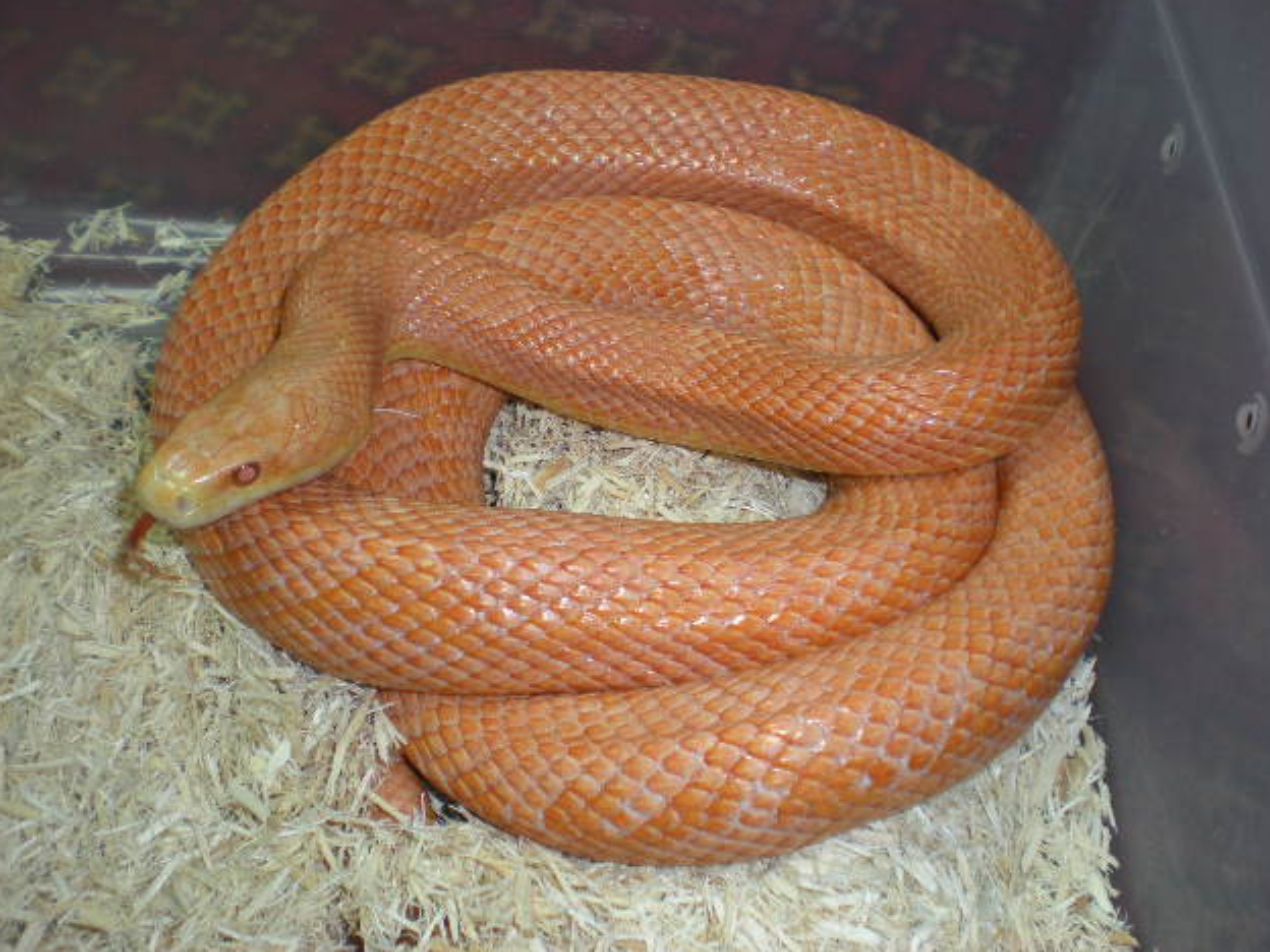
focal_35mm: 39
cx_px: 643
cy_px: 466
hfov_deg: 47.9
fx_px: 1431
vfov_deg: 36.8
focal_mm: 6.3
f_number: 3.1
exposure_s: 1/30
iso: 64
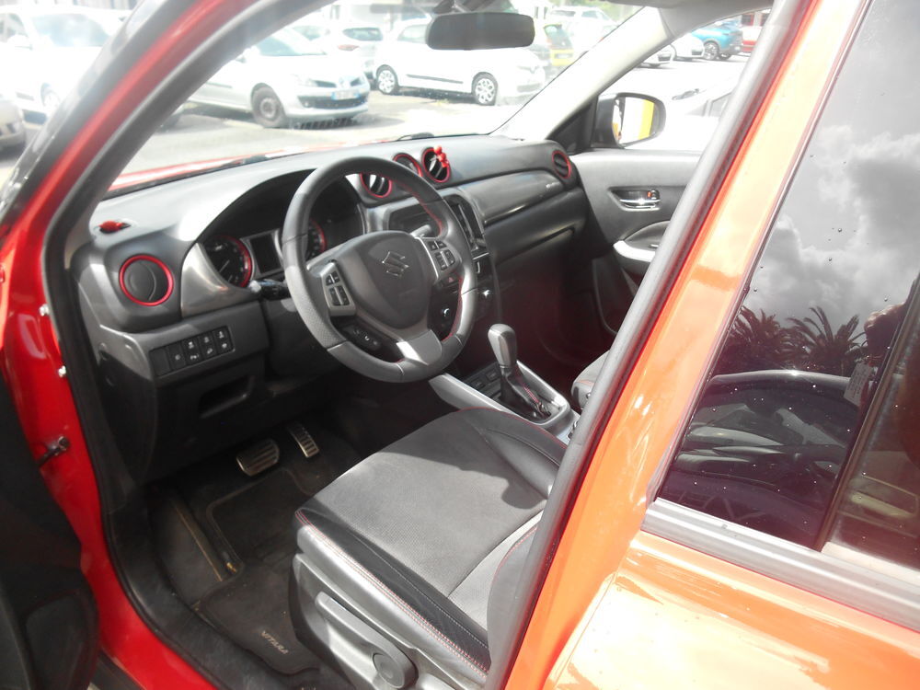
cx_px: 460
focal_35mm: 26
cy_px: 345
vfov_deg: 53.1
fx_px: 691
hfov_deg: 67.3
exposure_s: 1/250
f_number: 3.4
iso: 180
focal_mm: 4.7
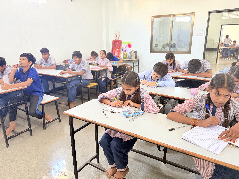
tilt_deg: -16.1
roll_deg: +1.2
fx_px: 166
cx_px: 120
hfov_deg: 71.6
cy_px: 90
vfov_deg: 56.8
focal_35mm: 24
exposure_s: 1/50
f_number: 1.78
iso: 500
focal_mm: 6.76
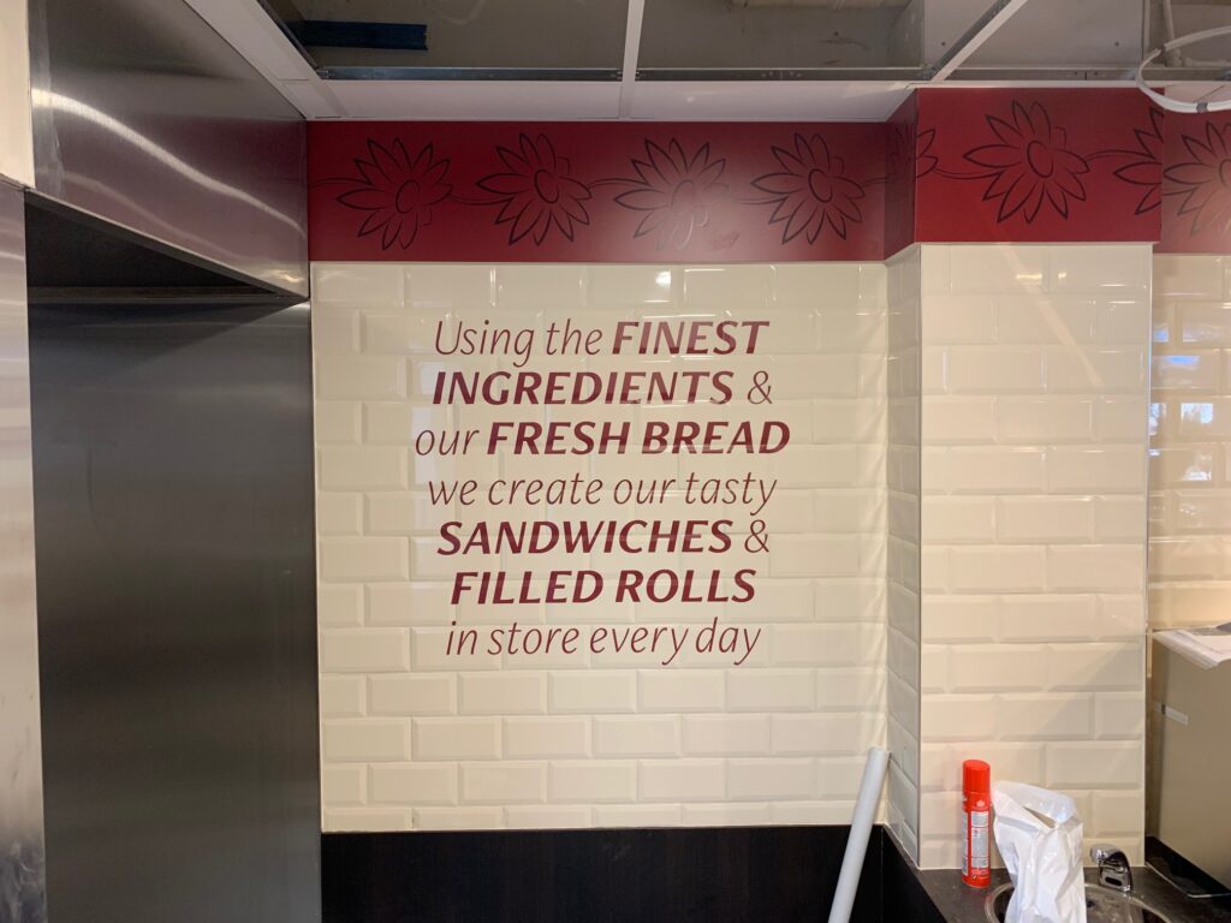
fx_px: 925
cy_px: 462
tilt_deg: -0.8
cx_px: 616
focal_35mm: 26
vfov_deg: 53.1
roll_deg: +0.1
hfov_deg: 67.3
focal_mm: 4.25
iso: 100
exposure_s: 1/60
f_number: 1.8
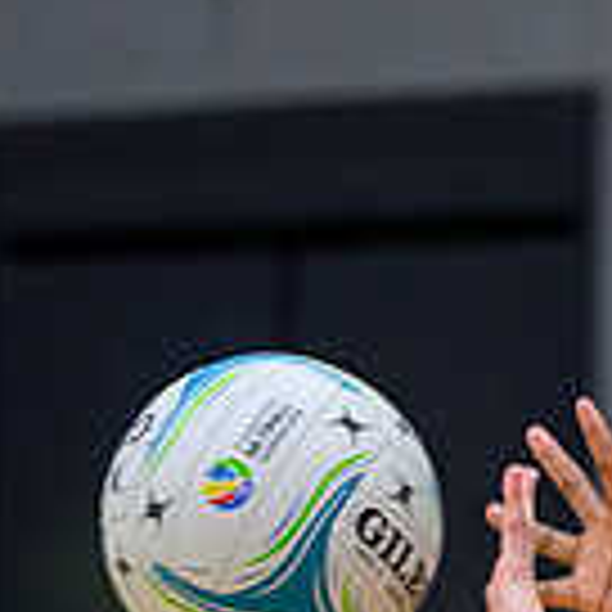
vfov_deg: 1.8
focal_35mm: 998
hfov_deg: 1.8
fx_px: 19962
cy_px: 1157
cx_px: 1365
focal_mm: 170
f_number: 2.8
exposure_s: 1/1000
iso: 4000
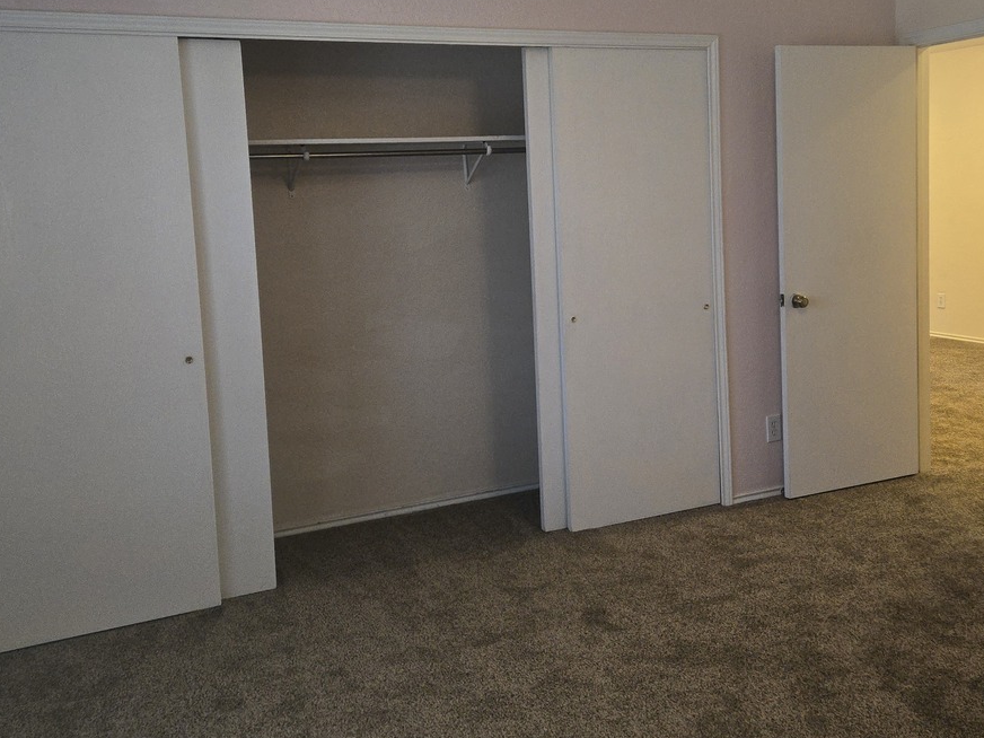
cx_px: 585
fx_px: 1080
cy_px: 310
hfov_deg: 48.7
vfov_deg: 37.6
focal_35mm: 38
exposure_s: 1/60
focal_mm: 5.4
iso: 125
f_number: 1.8
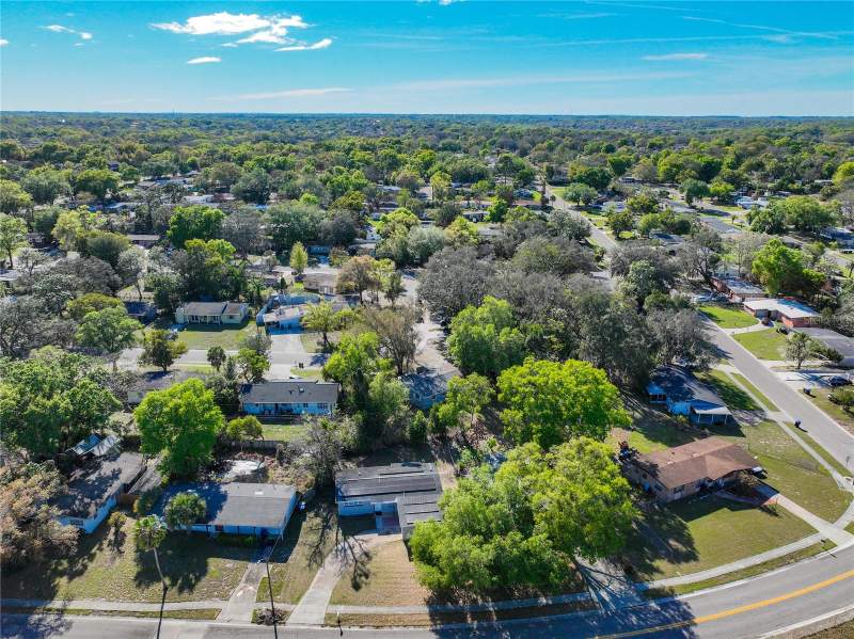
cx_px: 427
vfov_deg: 56.8
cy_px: 320
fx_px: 592
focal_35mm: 24
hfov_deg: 71.6
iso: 330
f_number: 2.8
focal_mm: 12.29
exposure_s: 1/3200
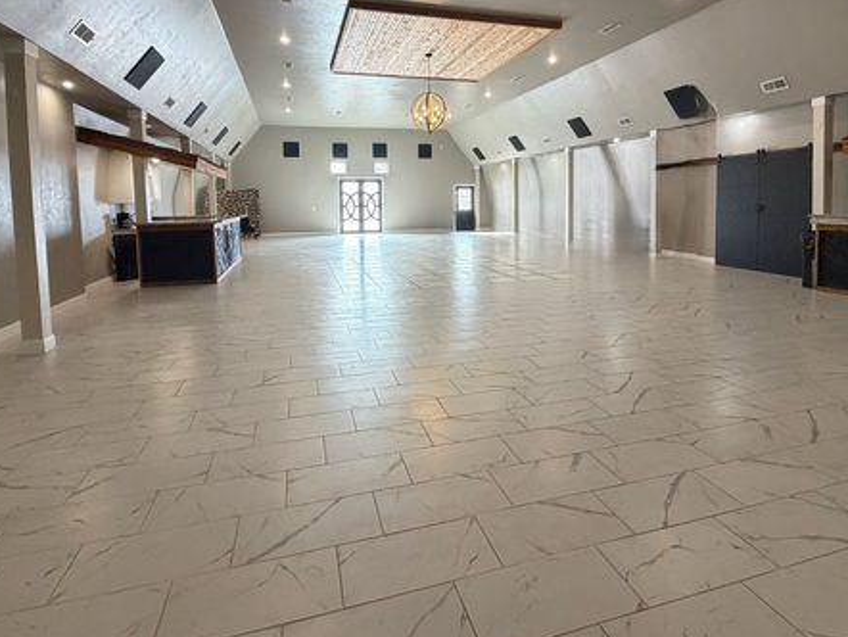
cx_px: 426
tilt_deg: -3.7
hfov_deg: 84.6
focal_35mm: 19
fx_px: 466
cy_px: 228
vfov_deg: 67.4
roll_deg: +1.2
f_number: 2.2
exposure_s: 1/60
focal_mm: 2.22
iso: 320
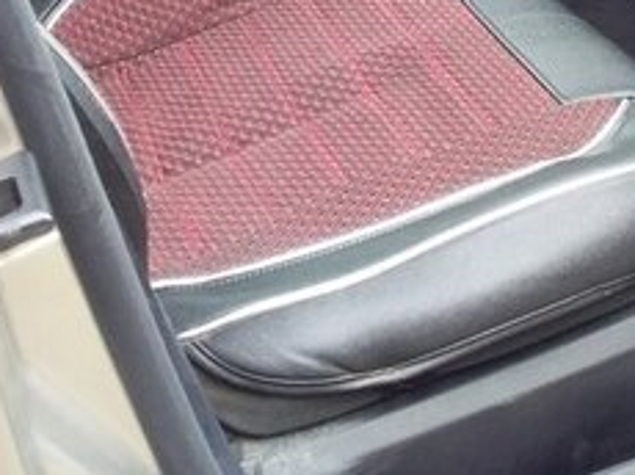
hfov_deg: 21.6
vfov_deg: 15.6
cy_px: -164
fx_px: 1631
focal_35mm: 89
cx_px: 566
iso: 40
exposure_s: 1/100
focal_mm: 3.3
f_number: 2.2
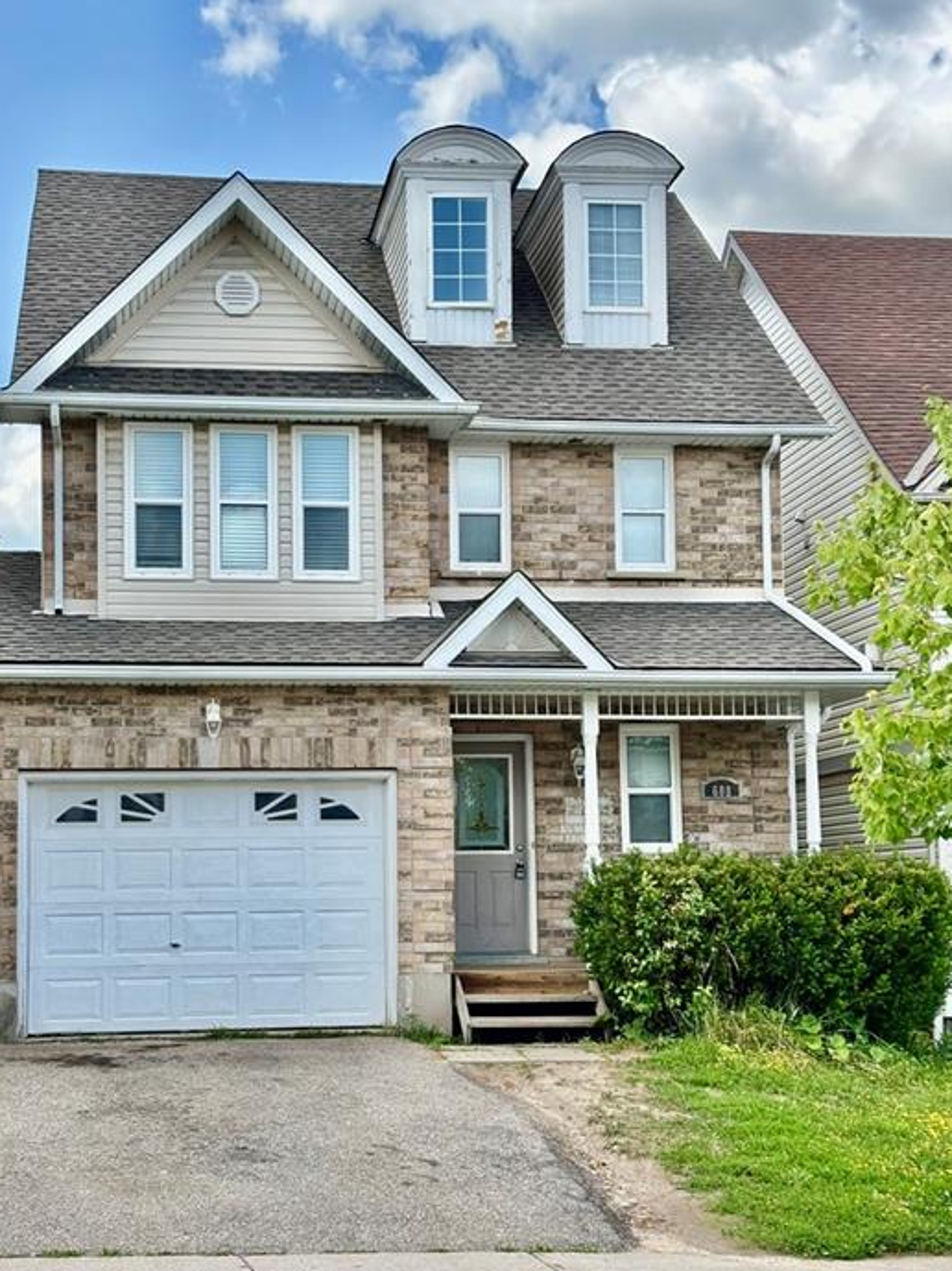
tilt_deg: +5.1
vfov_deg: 33.2
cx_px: 426
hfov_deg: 25.2
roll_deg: +0.0
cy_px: 679
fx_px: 2129
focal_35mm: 58
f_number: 1.6
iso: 32
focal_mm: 5.96
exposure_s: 1/910
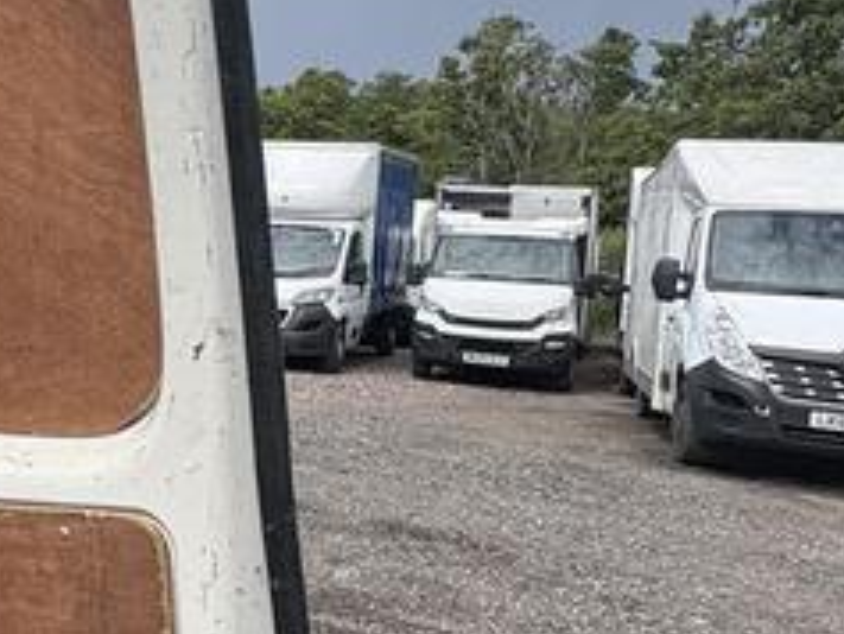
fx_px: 1293
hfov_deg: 32.4
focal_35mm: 53
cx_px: -53
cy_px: 306
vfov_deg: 27.5
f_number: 2.2
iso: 50
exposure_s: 1/1536
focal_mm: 2.22
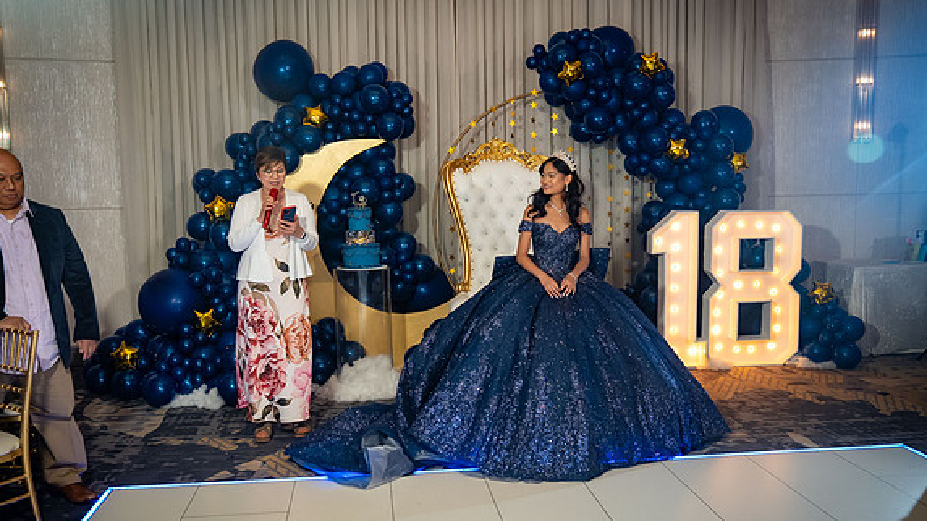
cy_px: 289
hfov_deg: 56.6
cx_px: 459
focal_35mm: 35
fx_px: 860
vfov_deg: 33.7
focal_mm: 33
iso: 1250
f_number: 4
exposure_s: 1/160
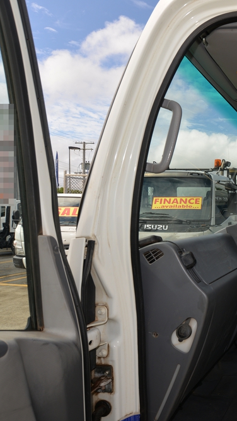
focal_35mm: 29
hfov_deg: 30.3
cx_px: 320
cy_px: 212
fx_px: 324
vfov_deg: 66.1
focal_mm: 18
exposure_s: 1/200
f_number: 8
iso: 100
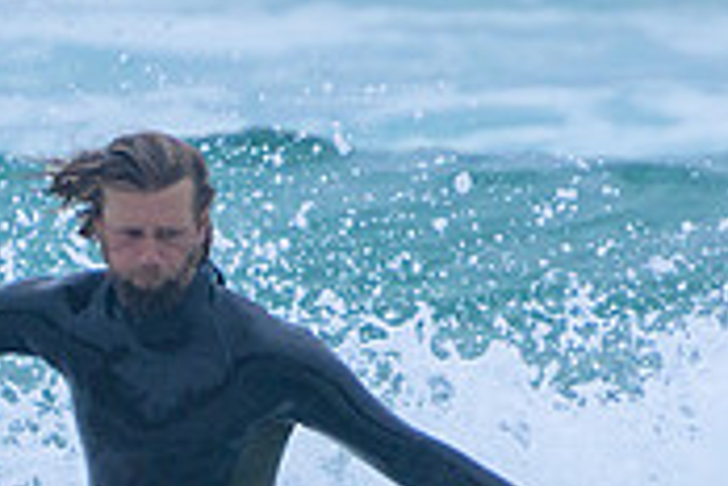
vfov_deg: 0.7
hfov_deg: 1.1
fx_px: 37105
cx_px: -61
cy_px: 727
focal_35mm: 1835
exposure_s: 1/2000
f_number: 5.6
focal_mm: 400
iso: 640
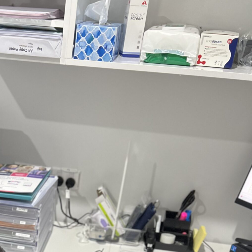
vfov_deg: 25.8
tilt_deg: -34.4
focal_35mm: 58
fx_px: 478
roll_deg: -3.1
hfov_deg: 28.2
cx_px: 15
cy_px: 317
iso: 200
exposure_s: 1/50
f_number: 1.5
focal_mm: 5.7
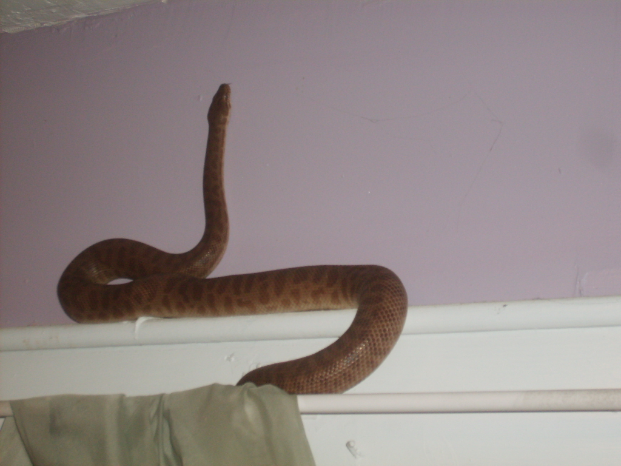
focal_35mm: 72
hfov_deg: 27.0
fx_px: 1292
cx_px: 310
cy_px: 233
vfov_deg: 20.4
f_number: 3.9
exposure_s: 1/60
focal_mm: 12
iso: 100
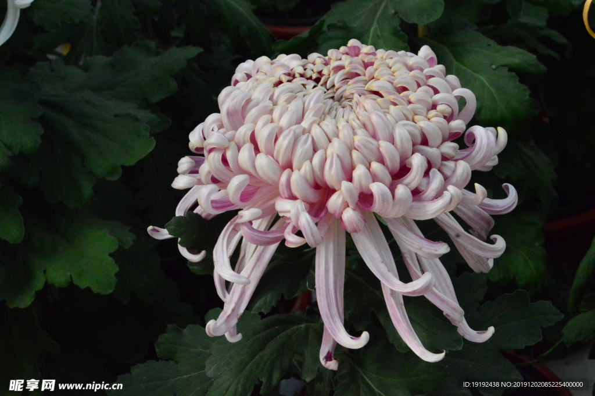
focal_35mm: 128
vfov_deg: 10.7
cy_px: 198
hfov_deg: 16.1
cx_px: 298
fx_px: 2106
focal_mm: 85
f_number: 22
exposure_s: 1/200
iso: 6400
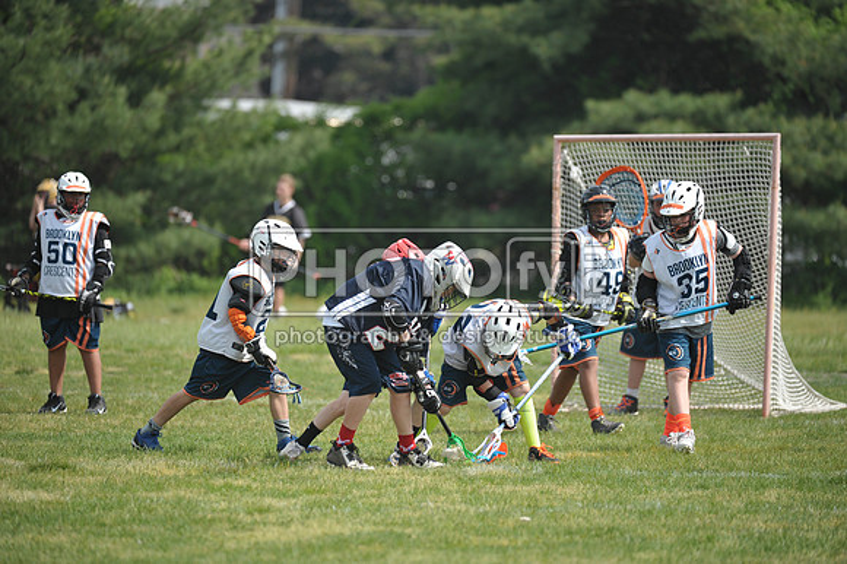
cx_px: 424
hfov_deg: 6.9
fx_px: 7054
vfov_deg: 4.6
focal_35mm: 300
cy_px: 282
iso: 640
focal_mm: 300
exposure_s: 1/2500
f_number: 4
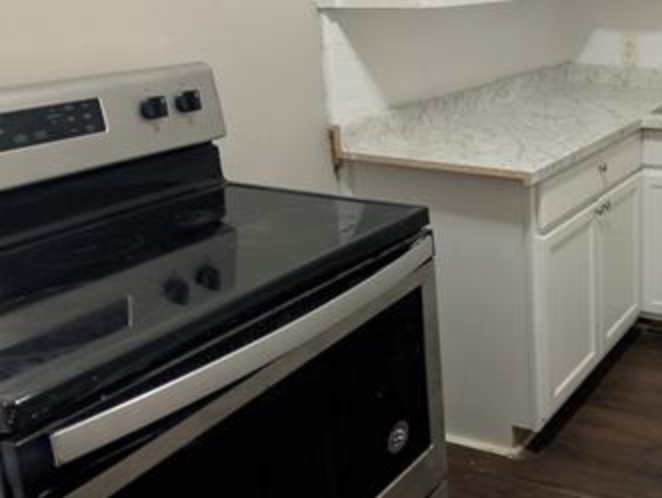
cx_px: 700
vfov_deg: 37.3
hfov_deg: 41.6
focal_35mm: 37
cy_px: 96
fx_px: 708
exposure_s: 1/15
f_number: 1.7
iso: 89
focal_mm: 2.02
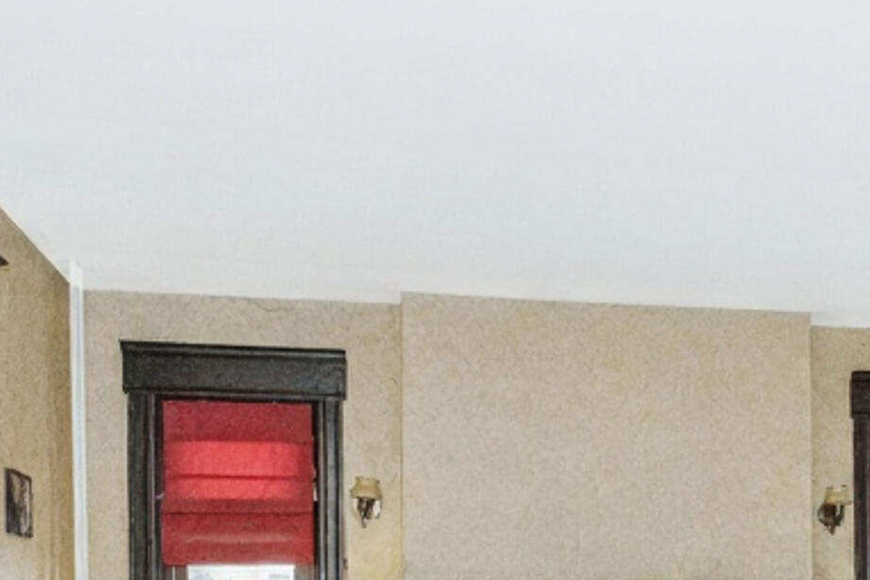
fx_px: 1184
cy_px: 679
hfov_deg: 38.7
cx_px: 708
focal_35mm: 49
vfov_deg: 25.1
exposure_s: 1/60
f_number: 8
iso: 2000
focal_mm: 10
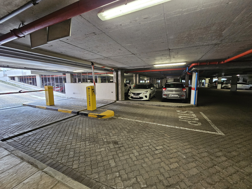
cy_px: 94
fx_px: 95
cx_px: 126
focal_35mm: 13
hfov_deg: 106.2
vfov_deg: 89.9
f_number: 2.2
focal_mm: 2.2
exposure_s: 1/70.8
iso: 320
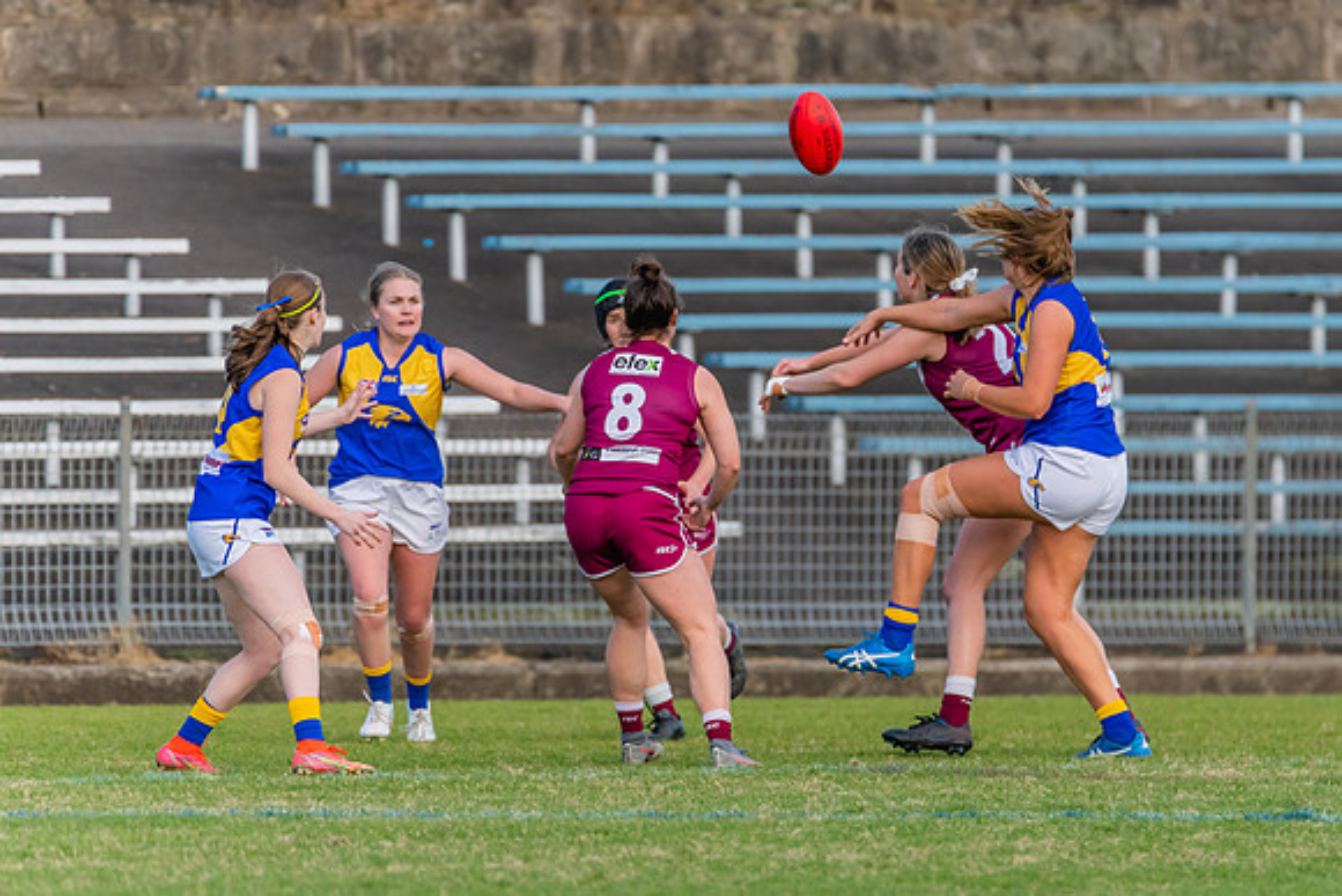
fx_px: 31330
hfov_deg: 2.5
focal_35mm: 840
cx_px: 803
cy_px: 428
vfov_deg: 1.6
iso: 1600
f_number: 6.3
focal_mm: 600
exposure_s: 1/1600
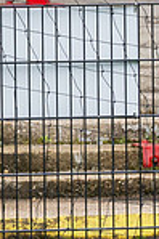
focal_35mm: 643
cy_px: 2
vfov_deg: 3.2
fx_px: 4269
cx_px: -528
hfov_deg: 2.1
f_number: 5
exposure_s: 1/1000
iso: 500
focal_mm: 70
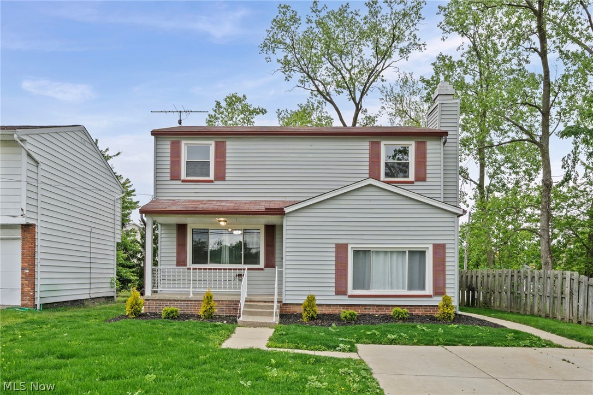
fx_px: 445
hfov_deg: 67.4
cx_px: 296
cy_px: 198
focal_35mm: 27
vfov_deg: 47.9
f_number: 8
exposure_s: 1/100
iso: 250
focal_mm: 18
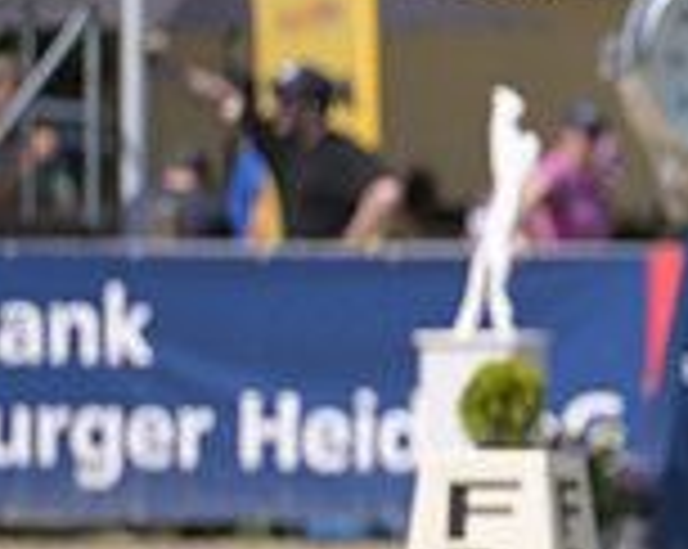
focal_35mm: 1427
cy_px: 232
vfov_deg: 1.1
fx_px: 29020
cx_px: 1250
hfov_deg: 1.4
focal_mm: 400
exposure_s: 1/1250
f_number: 5
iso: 200
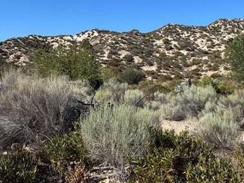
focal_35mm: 38
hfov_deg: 48.8
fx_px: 268
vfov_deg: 37.3
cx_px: 103
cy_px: 58
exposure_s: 1/1672
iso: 40
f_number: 2.2
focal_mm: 2.22
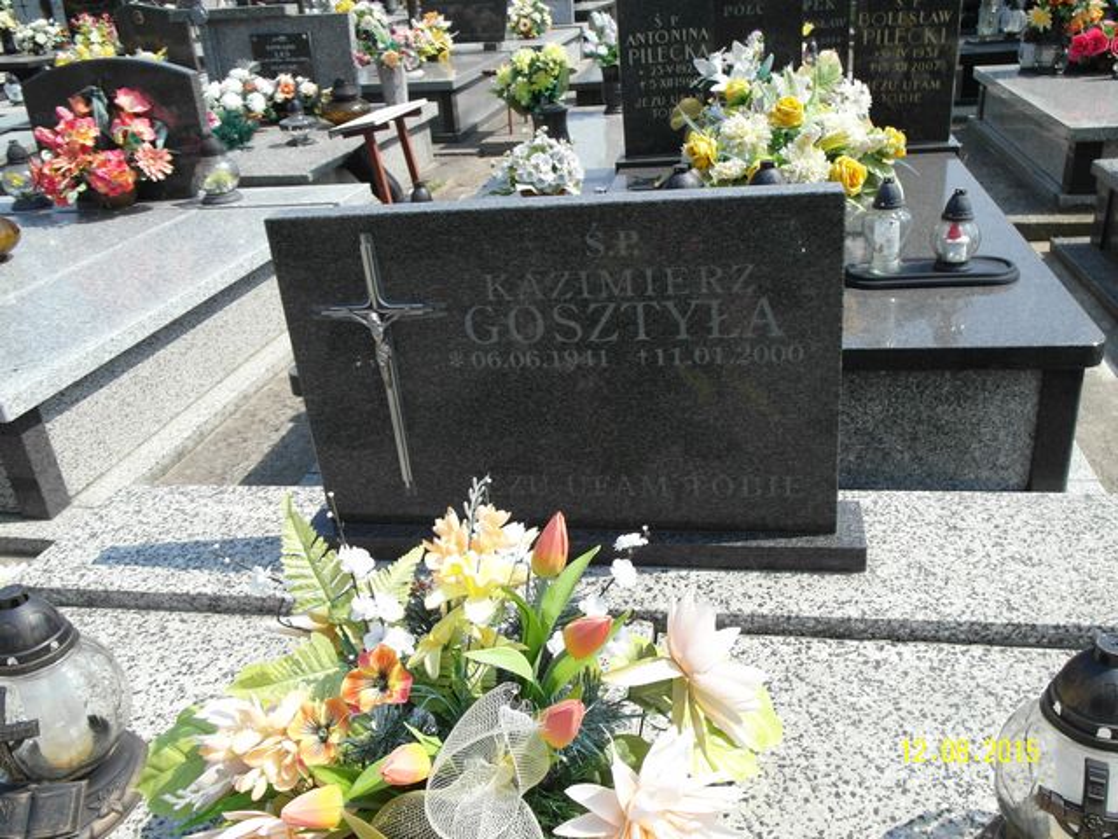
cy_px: 420
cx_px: 559
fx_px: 969
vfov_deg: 46.8
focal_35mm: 30
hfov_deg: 60.0
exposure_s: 1/500
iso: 80
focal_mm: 6.5
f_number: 4.1
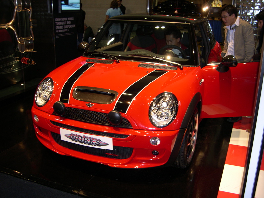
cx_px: 132
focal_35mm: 38
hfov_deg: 49.0
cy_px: 99
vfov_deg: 37.7
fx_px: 290
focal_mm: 8
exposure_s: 1/30
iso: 100
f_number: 2.8
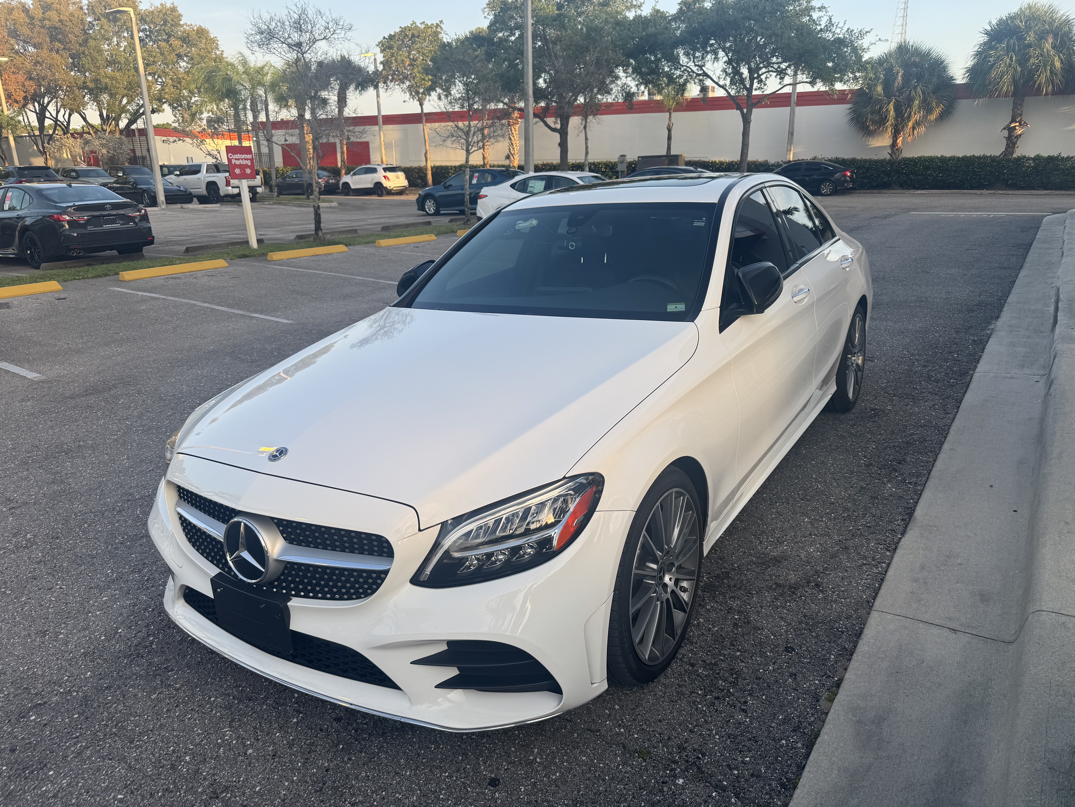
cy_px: 404
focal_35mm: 24
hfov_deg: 71.6
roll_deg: +0.1
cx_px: 538
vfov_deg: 56.8
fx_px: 745
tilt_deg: -18.6
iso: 80
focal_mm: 6.76
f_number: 1.78
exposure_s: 1/802
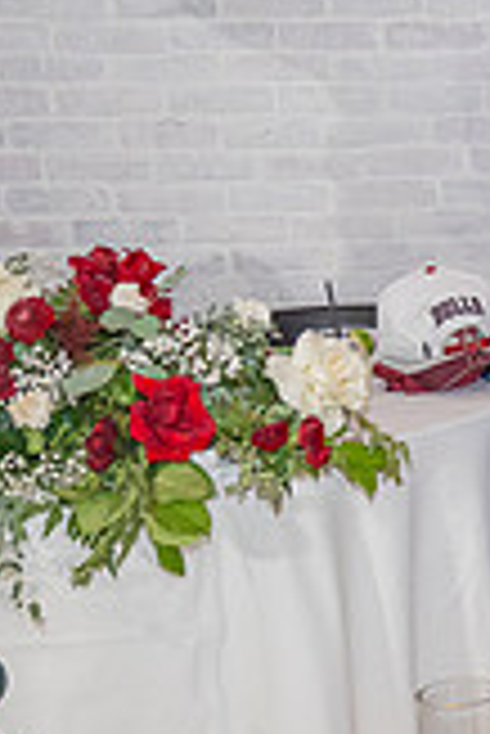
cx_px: 1137
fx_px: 2241
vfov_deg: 18.6
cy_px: 367
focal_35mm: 110
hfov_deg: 10.8
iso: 2000
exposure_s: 1/200
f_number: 3.5
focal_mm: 31
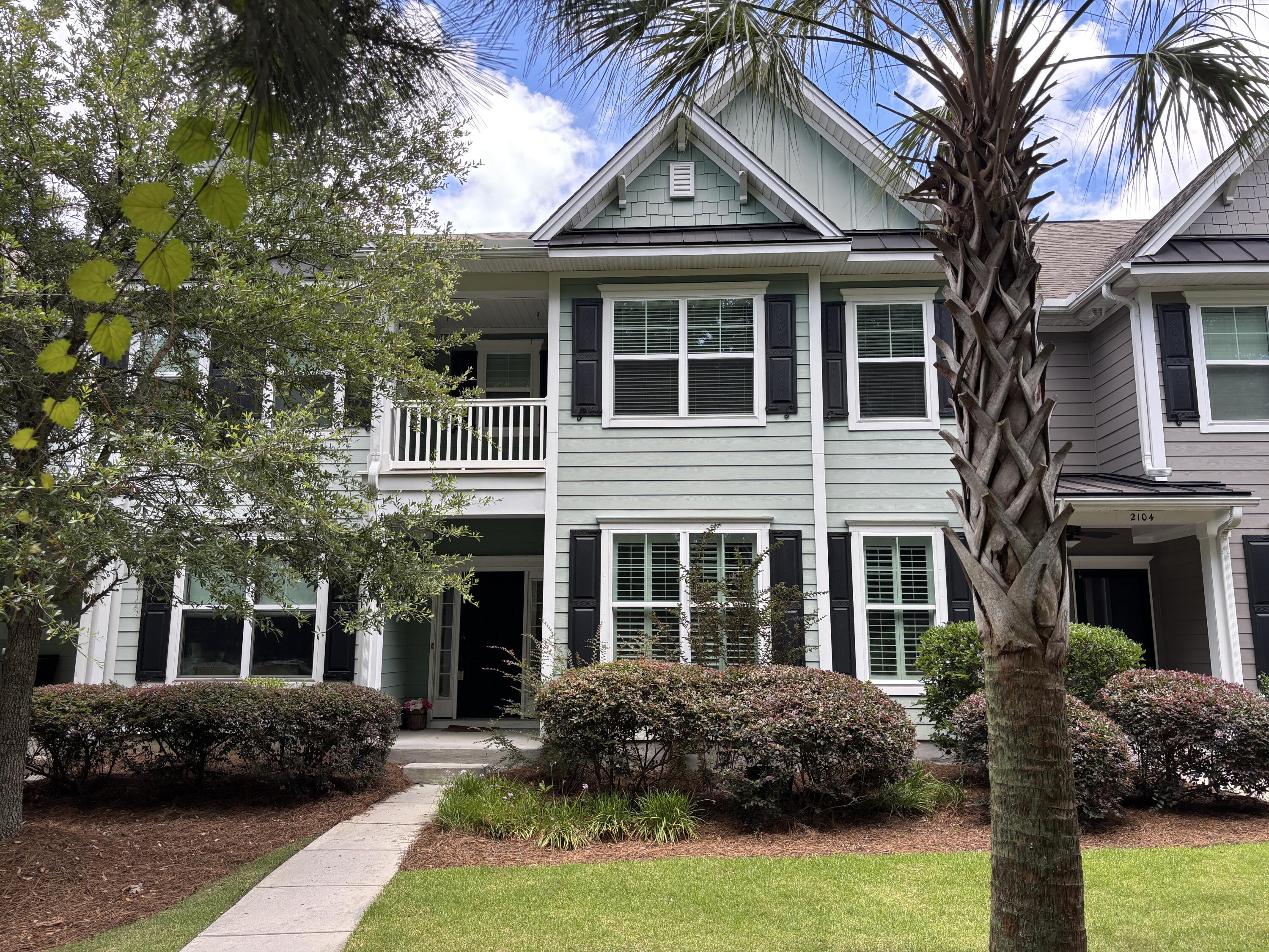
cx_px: 634
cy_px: 476
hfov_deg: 67.3
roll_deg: -0.3
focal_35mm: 26
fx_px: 953
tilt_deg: +10.1
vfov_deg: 53.1
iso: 50
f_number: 1.6
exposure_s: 1/437
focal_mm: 5.96
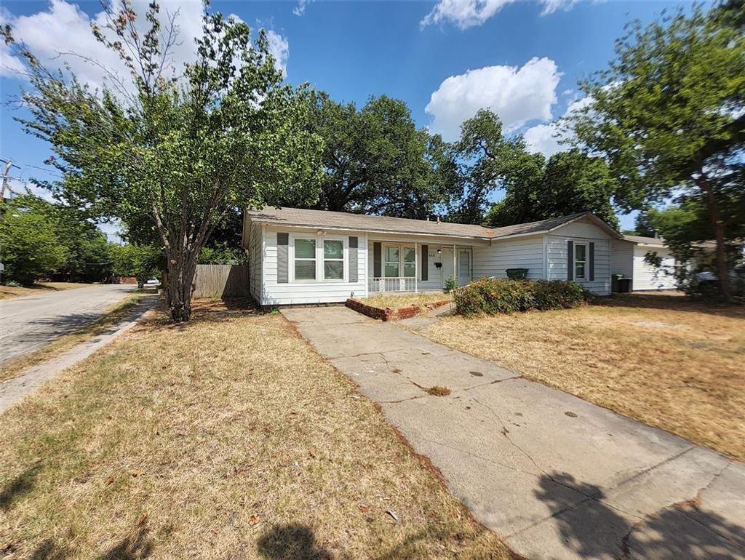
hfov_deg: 106.1
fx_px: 280
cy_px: 280
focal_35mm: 13
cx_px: 372
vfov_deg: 90.0
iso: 32
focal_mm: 1.13
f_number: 2.2
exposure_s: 1/1084
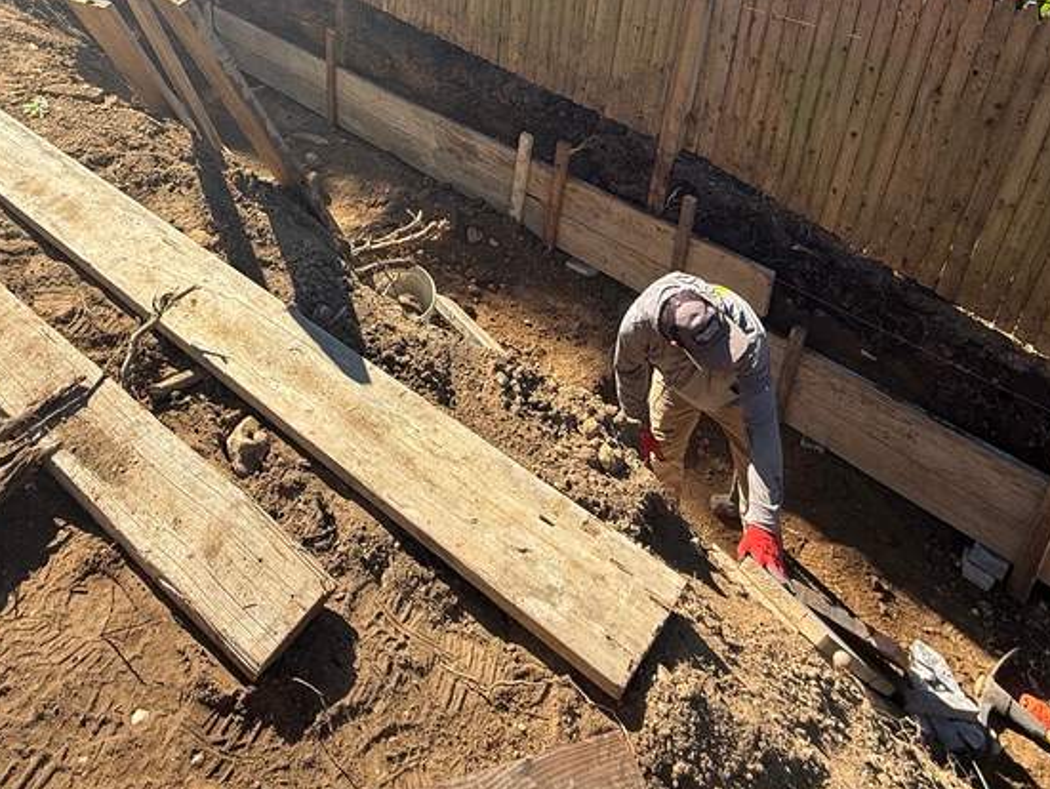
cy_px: 72
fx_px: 789
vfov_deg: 47.5
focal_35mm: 26
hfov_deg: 66.4
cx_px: 404
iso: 50
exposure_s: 1/619
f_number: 2.2
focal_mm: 2.22
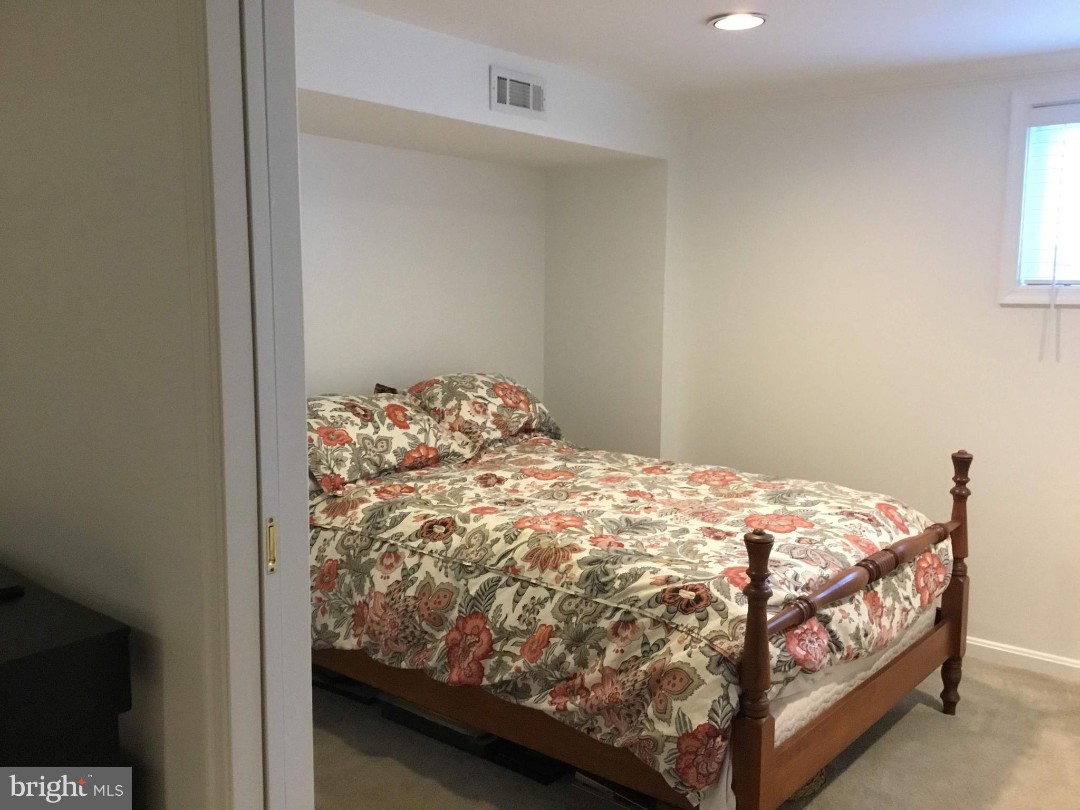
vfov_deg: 45.4
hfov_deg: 58.4
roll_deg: -1.1
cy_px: 405
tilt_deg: -7.4
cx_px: 540
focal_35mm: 31
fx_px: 967
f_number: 2.4
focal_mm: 3.3
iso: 200
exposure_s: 1/17
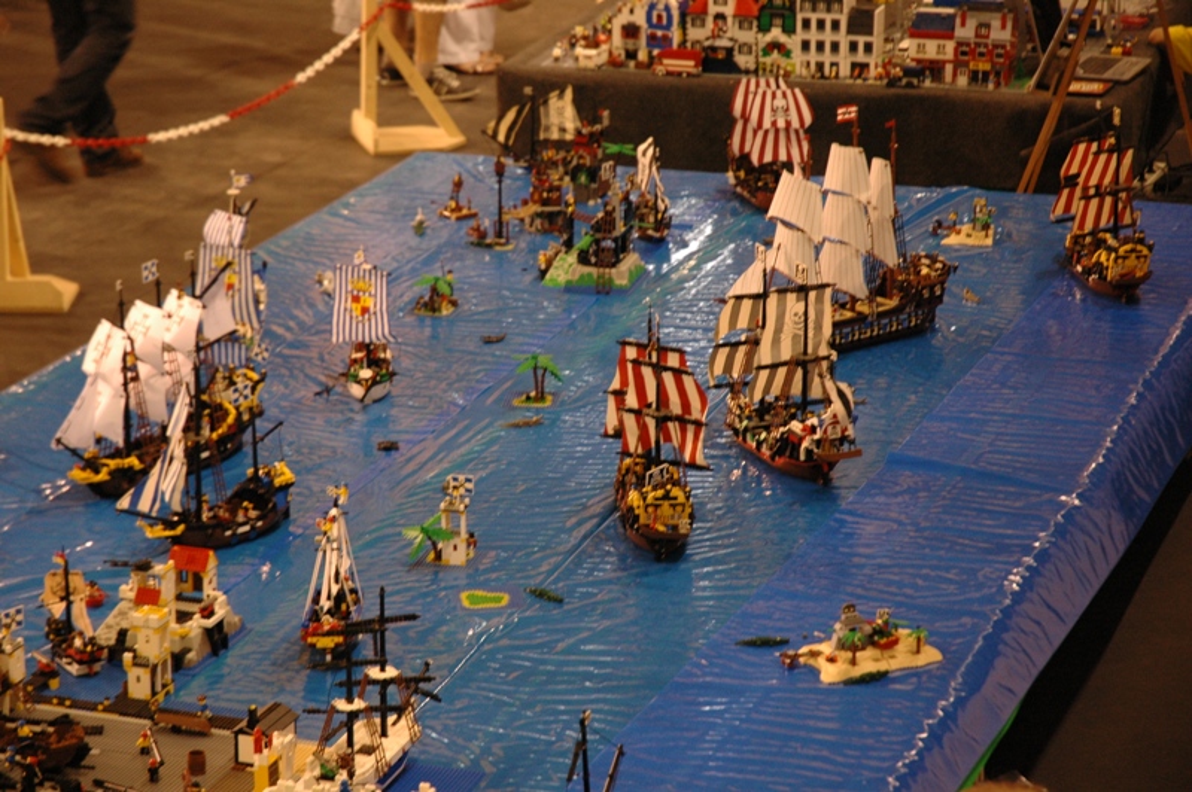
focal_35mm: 105
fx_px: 3474
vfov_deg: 13.0
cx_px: 596
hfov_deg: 19.5
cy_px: 396
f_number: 4.5
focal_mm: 70
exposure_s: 1/30
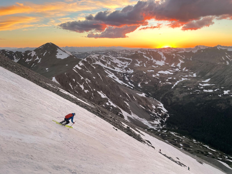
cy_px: 87
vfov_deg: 53.1
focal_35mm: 26
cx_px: 116
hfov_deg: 67.3
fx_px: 174
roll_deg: +1.3
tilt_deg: -10.2
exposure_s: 1/121
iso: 50
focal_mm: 4.2
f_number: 1.6
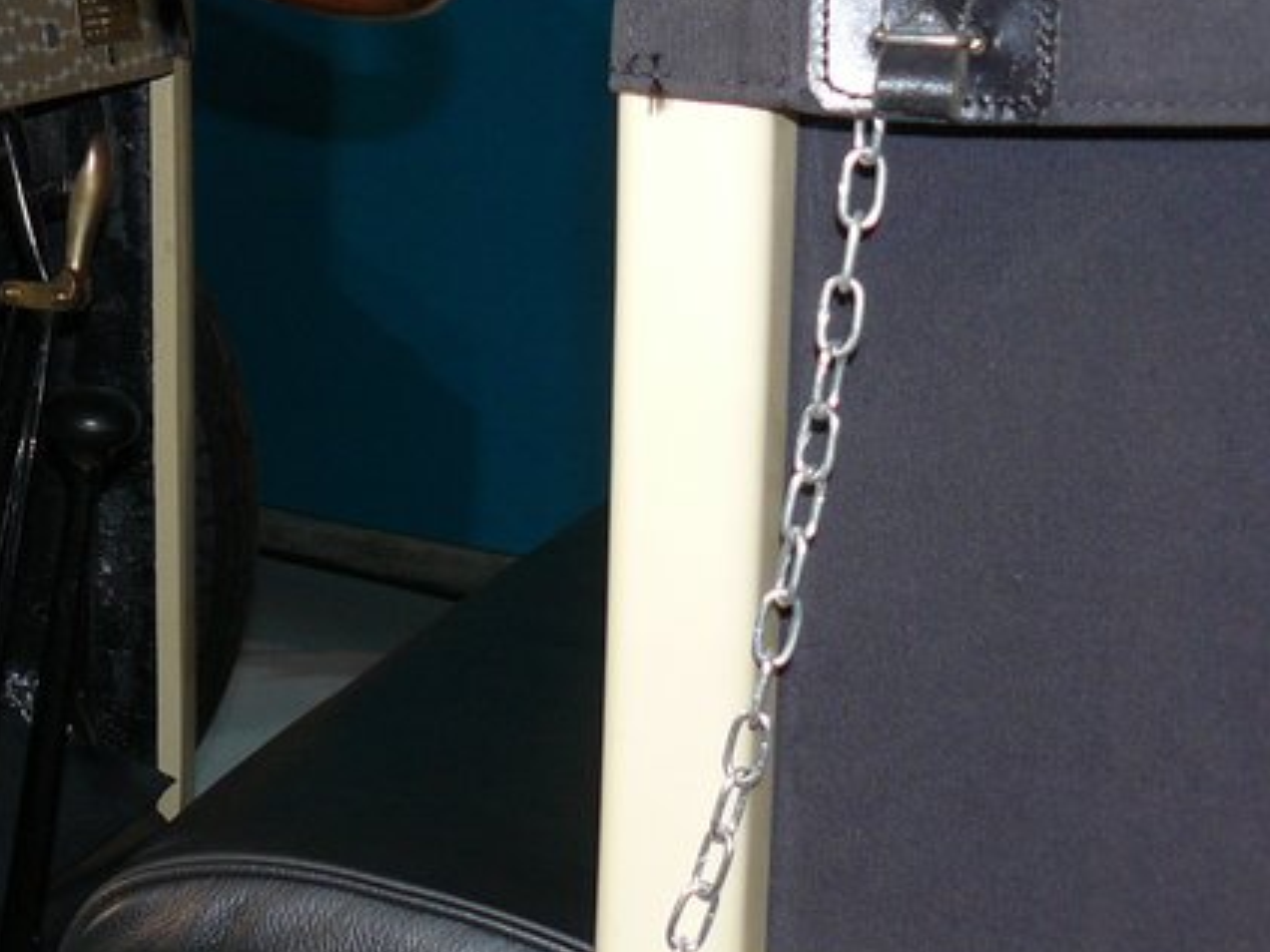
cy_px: 219
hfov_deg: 21.2
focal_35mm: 87
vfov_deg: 16.9
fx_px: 3192
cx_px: -165
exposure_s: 1/40
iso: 100
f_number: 2.8
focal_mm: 6
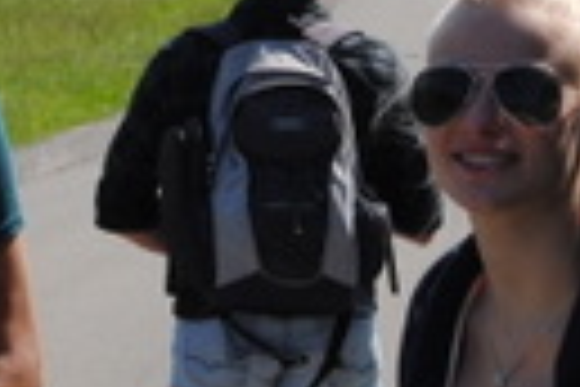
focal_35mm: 354
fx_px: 5703
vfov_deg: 3.9
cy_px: -9
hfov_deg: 5.8
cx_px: 351
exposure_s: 1/250
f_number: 8
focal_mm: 38
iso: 100
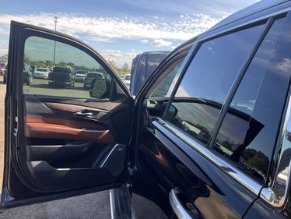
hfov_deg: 58.3
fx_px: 261
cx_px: 141
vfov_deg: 45.5
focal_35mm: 31
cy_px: 111
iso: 25
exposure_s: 1/409
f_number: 1.8
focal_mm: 3
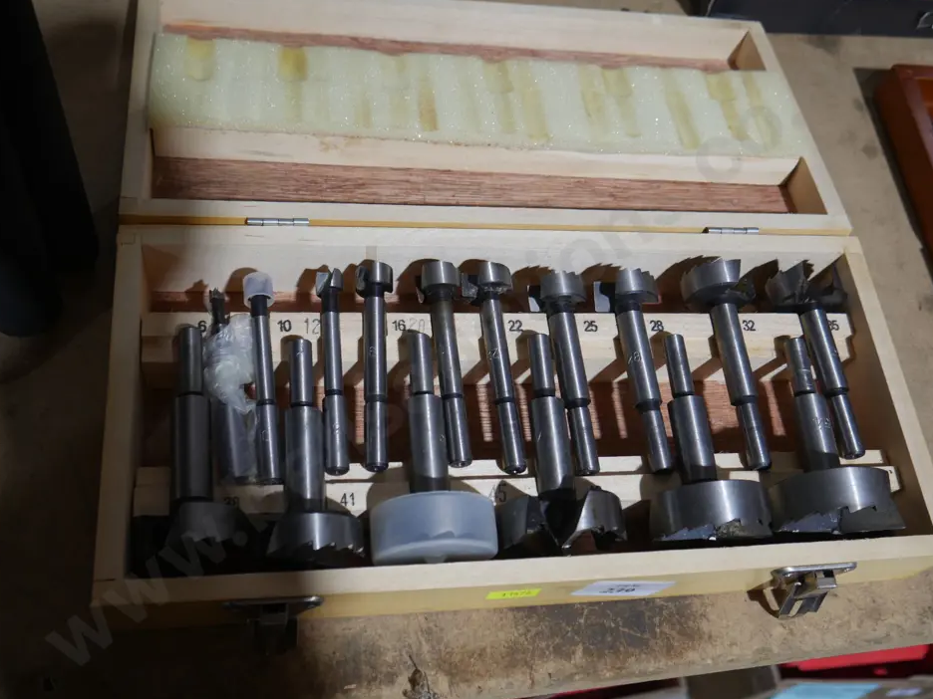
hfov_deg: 52.6
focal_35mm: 35
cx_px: 464
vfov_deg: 40.7
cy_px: 350
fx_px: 943
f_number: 3.6
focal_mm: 16
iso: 400
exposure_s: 1/60
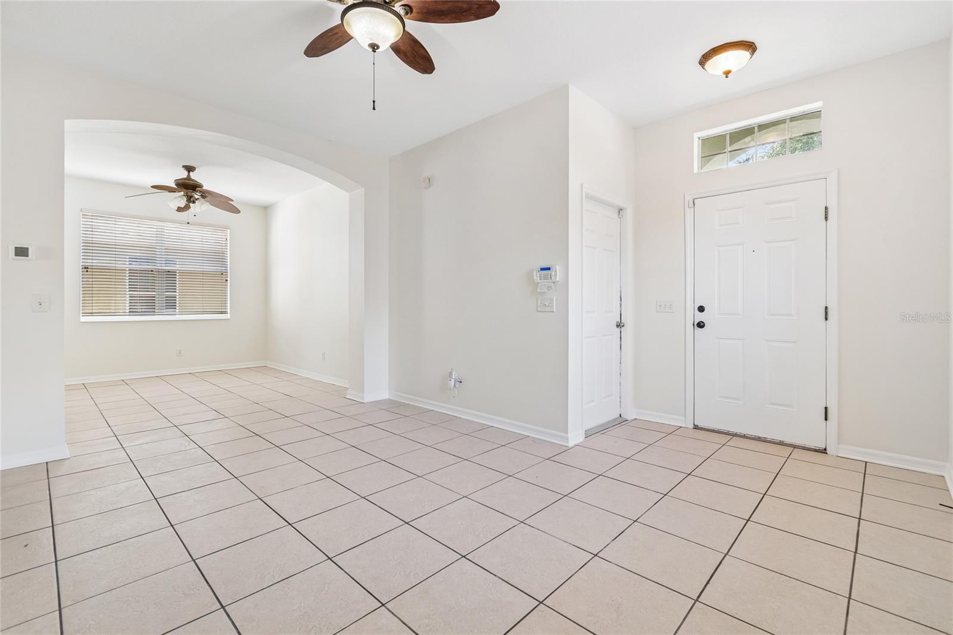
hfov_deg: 100.4
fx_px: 397
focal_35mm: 15
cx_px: 476
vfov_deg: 77.3
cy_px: 318
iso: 100
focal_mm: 10
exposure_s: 1/6
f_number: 7.1
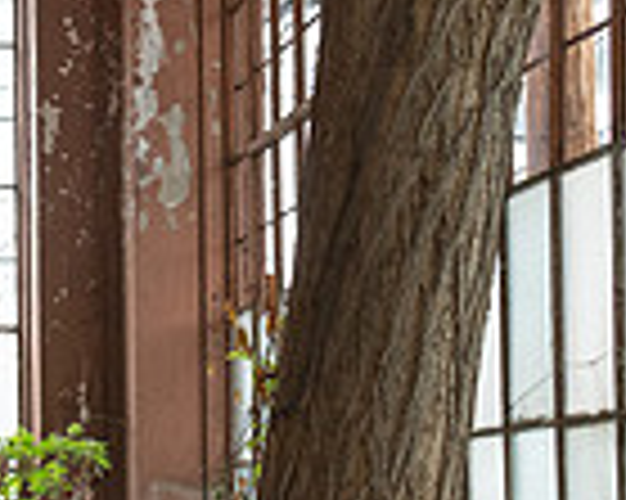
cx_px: -117
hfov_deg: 13.7
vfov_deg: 11.2
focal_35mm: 137
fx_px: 2536
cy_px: 498
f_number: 3.5
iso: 1600
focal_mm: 35
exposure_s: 1/200
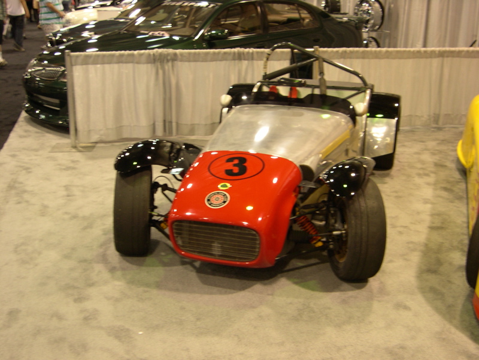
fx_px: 581
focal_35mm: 42
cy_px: 180
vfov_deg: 34.3
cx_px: 240
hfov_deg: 44.8
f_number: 2.9
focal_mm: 9
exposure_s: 1/5.8
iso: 100
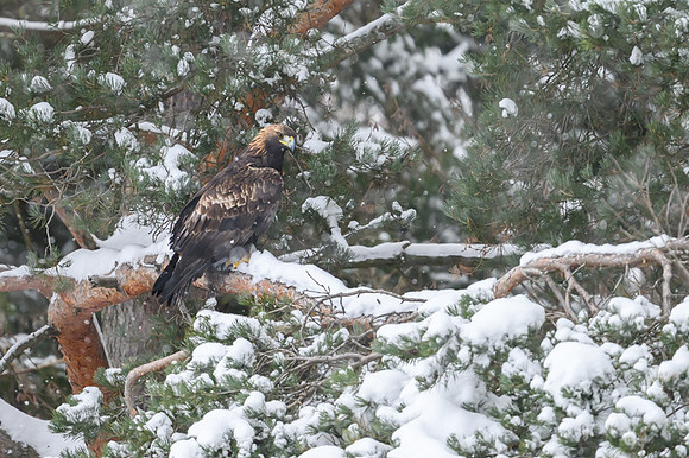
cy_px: 62
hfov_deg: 2.1
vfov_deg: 1.4
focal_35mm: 969
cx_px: 246
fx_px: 18529
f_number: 4
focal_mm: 560
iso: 1600
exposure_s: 1/500
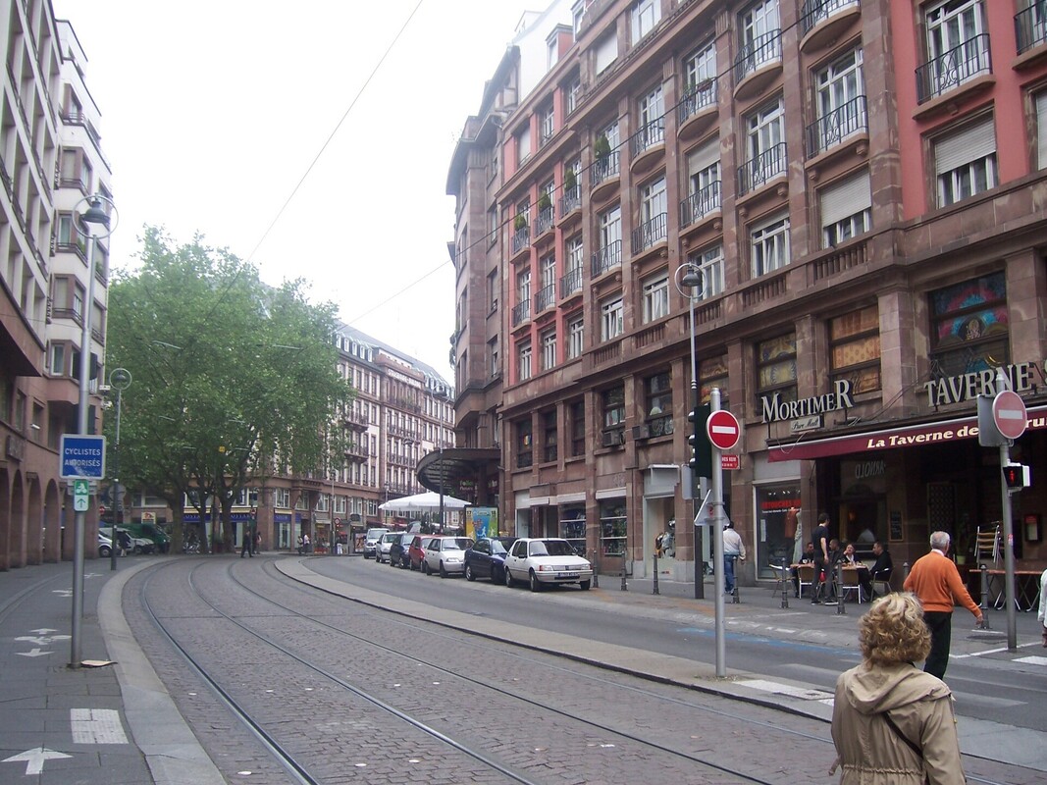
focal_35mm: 36
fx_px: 1089
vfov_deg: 39.6
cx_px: 524
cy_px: 392
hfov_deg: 51.4
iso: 80
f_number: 2.8
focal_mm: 6.2
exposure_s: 1/400
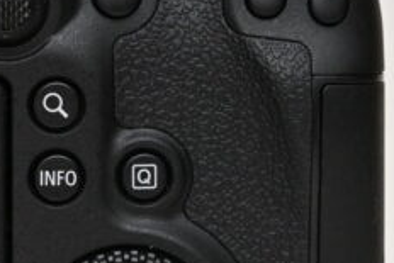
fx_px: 3988
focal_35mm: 364
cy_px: 176
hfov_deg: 5.6
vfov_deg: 3.8
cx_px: -105
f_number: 8
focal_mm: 55
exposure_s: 1/200
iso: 800
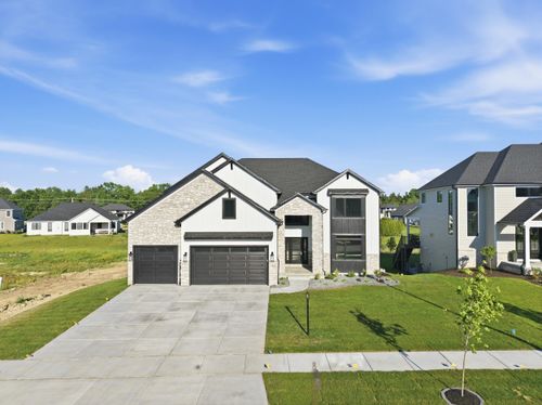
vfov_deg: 56.7
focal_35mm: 24
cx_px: 271
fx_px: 375
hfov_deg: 71.6
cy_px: 202
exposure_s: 1/5000
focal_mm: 8.7
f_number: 1.8
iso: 170
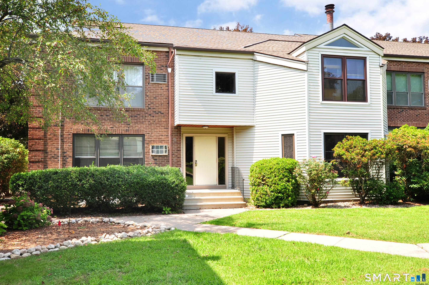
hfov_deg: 62.0
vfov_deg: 43.5
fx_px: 357
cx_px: 214
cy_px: 142
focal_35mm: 30
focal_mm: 20
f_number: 8
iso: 400
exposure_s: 1/200
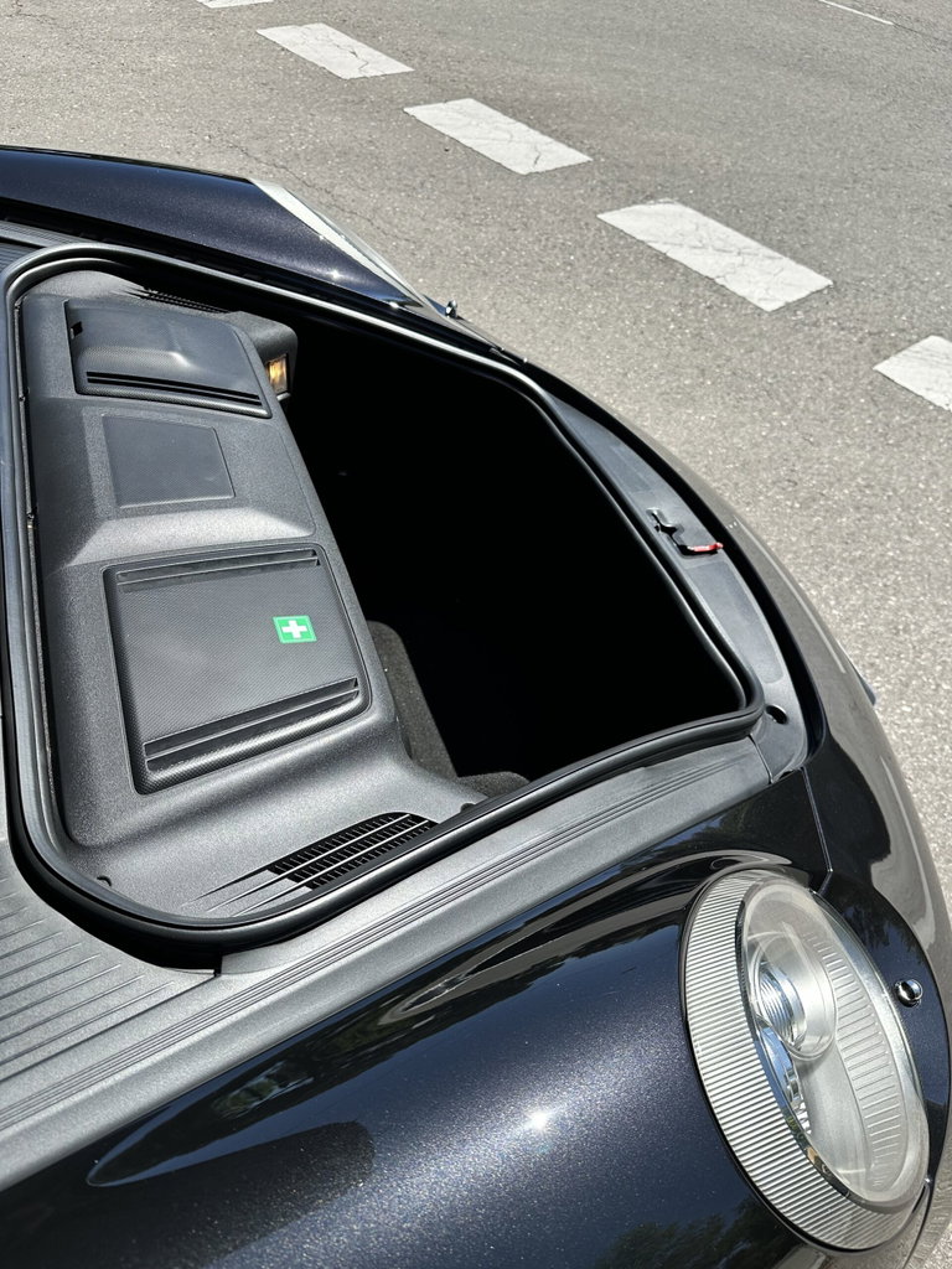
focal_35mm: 24
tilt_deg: -46.7
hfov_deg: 56.8
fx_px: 880
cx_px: 476
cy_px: 634
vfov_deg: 71.6
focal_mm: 6.86
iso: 80
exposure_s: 1/2732
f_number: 1.78
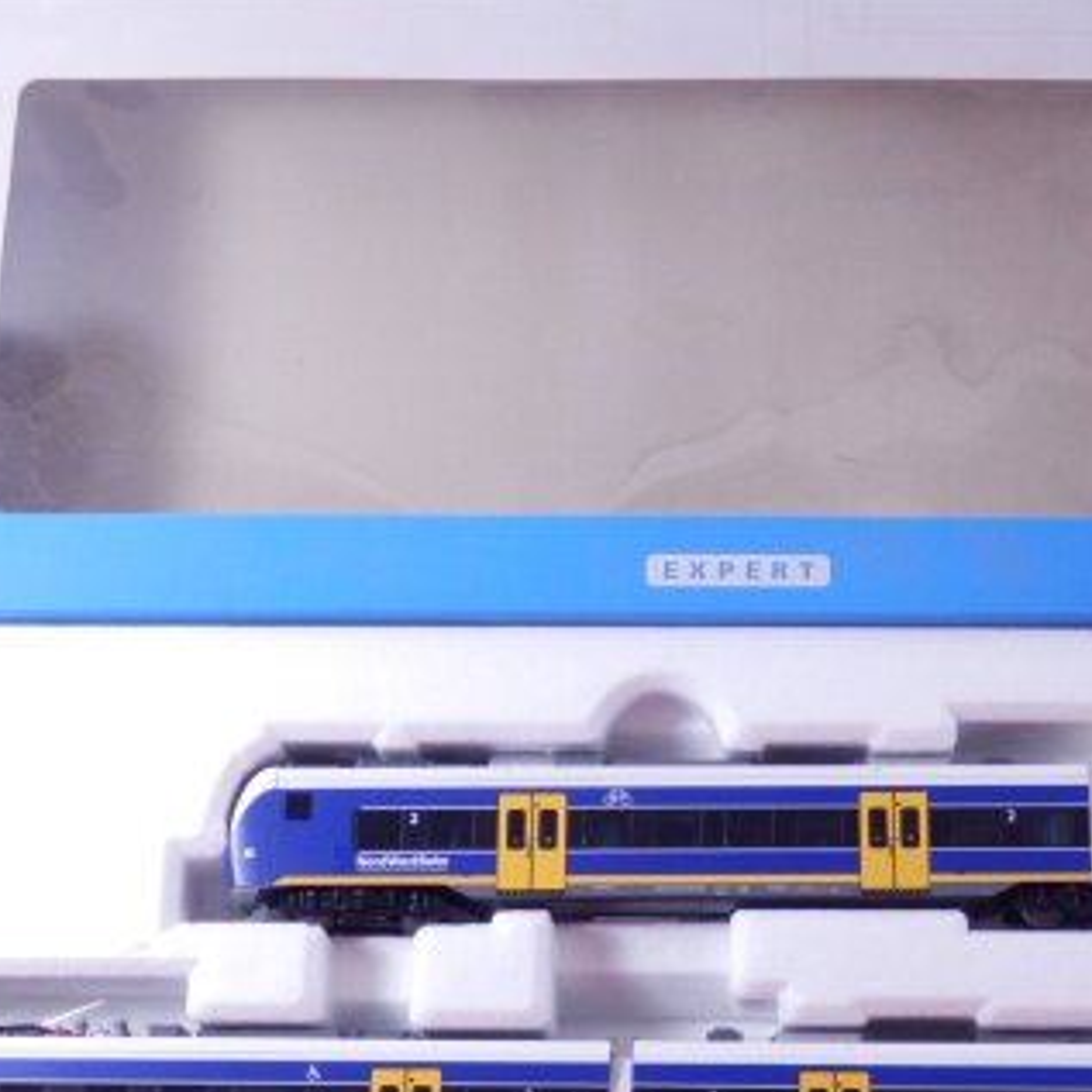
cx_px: 758
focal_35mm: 67
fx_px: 2391
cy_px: 655
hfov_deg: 25.5
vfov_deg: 25.7
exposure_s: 1/160
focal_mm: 7.3
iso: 500
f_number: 3.7
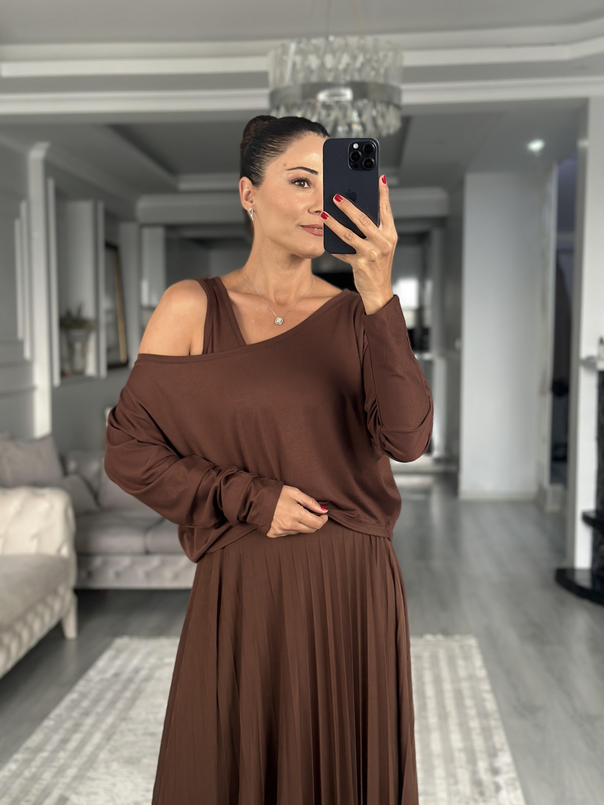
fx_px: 1117
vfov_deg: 39.7
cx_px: 302
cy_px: 402
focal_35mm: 48
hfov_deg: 30.3
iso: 200
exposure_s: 1/60
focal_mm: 6.86
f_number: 1.78
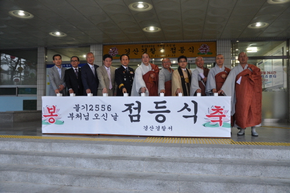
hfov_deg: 59.6
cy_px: 96
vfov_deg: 41.6
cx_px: 145
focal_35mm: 32
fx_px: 253
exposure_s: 1/60
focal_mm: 21
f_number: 4
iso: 560
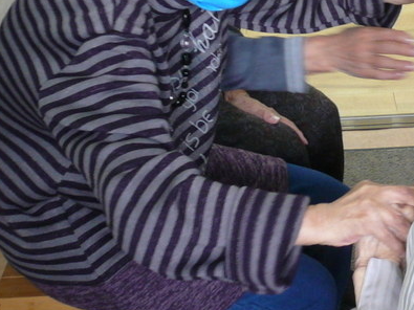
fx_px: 1016
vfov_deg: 16.5
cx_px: 396
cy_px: -87
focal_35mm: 85
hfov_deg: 22.3
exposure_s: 1/25
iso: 100
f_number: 2.8
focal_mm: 4.6
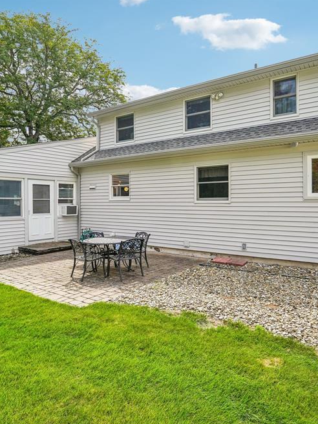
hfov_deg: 63.0
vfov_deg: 79.0
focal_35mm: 21
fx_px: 257
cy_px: 217
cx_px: 186
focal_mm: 14
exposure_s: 1/640
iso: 400
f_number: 8
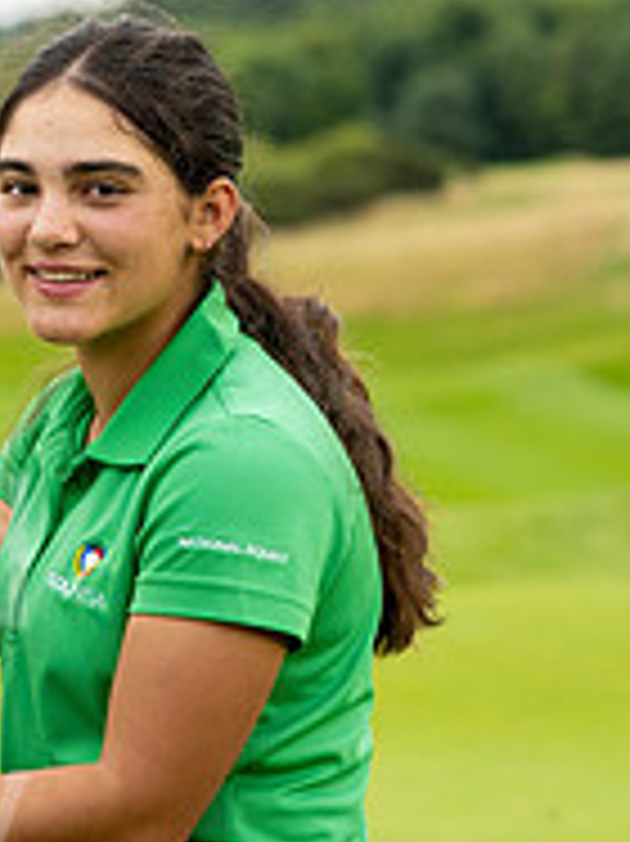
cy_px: 597
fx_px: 6171
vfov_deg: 7.8
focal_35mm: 254
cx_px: -544
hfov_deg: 5.7
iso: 400
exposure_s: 1/320
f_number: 4
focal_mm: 85
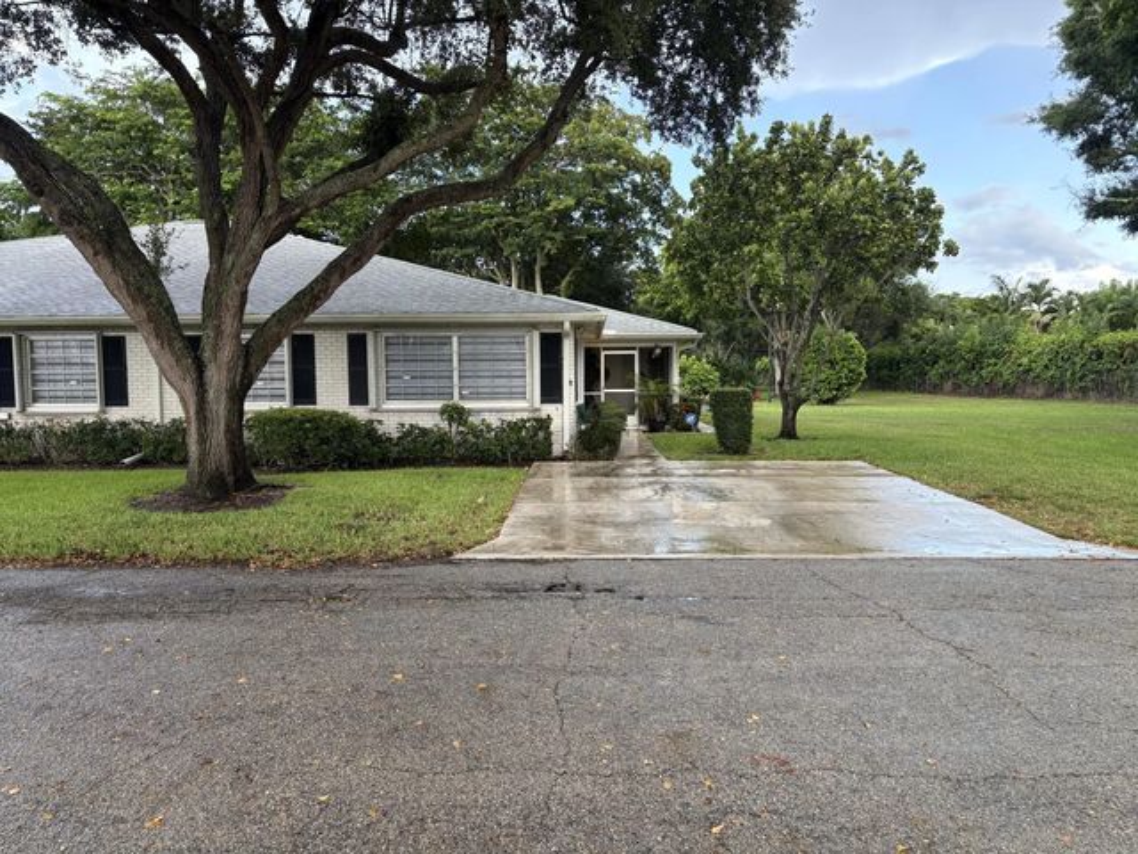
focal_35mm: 26
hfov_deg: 67.3
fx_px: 855
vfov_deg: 53.1
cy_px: 427
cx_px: 569
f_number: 1.6
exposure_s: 1/242
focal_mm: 5.96
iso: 100
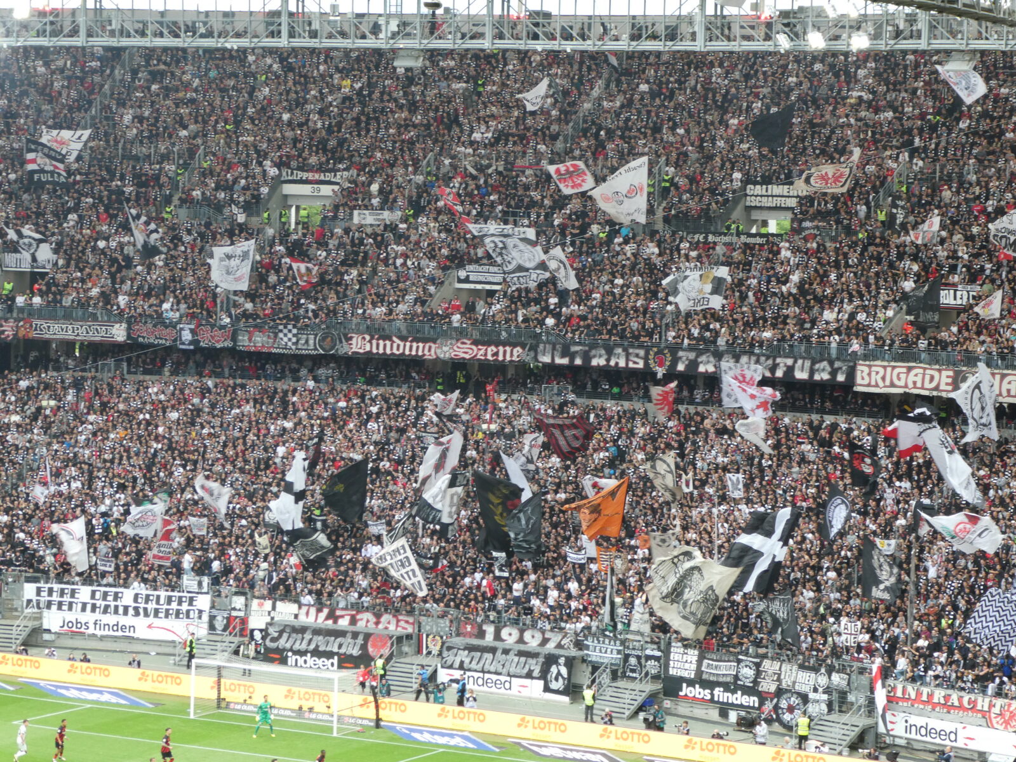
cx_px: 508
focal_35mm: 106
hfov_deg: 18.5
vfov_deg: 14.0
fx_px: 3111
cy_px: 381
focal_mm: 19
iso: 200
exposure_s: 1/80
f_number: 5.1
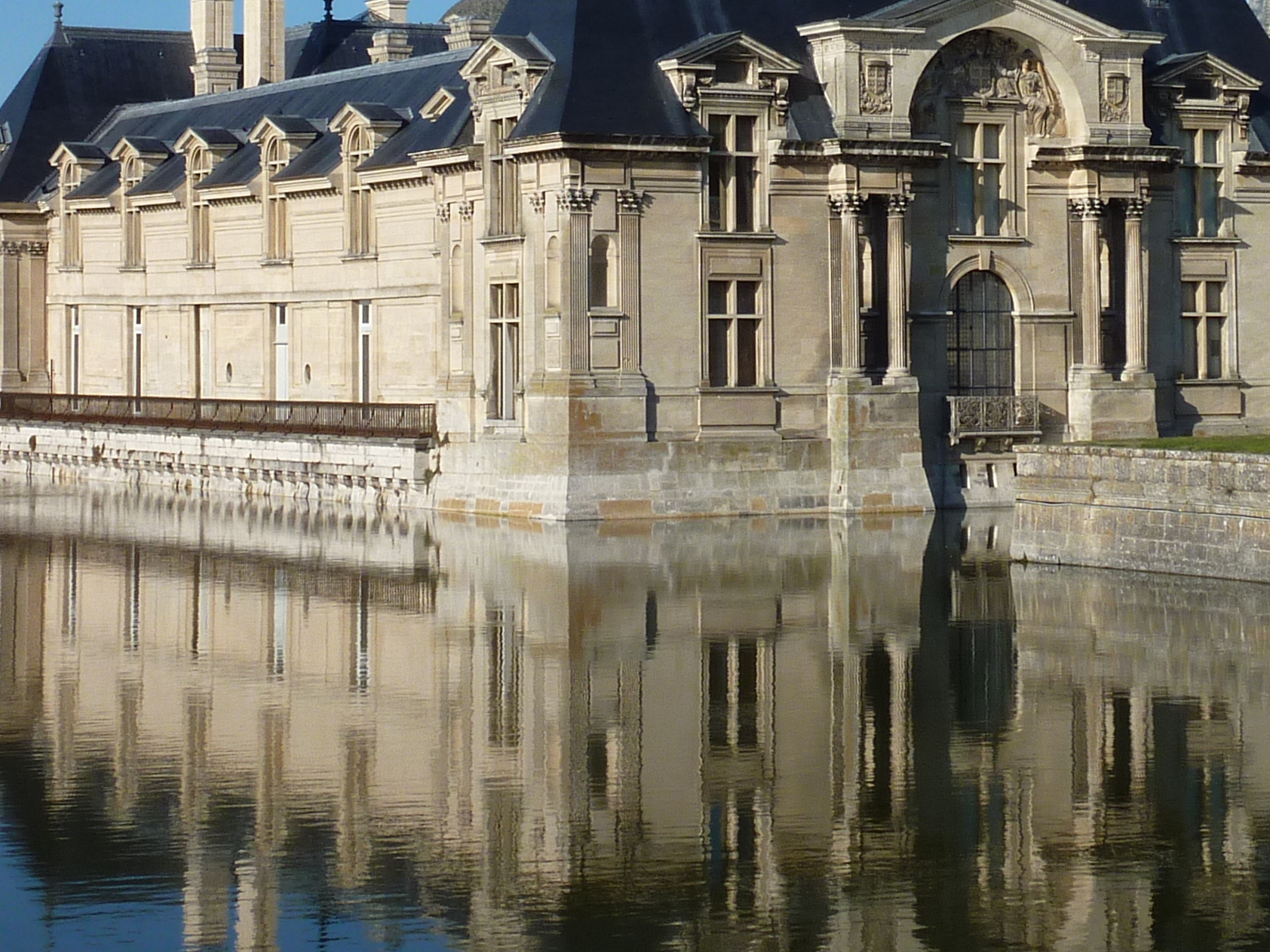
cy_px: 164
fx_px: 3339
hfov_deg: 21.5
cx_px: 744
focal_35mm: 91
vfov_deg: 16.1
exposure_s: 1/500
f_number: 5.6
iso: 80
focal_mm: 6.9
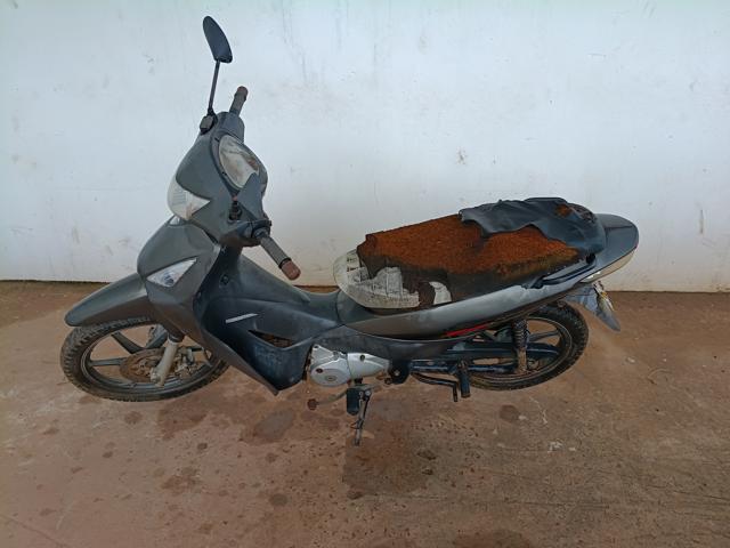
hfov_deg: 67.3
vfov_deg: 53.1
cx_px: 365
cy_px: 274
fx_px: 548
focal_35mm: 26
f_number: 1.8
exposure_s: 1/124
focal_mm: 4.81
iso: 147
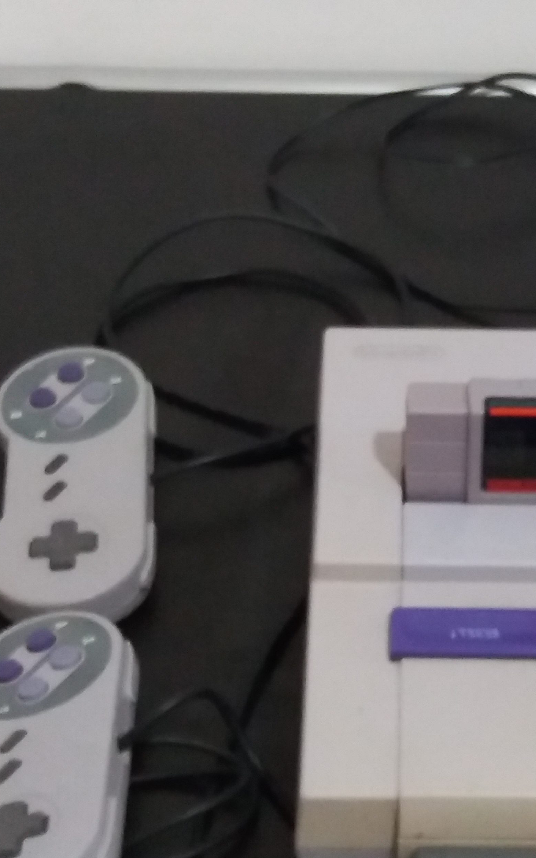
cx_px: 477
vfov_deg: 41.0
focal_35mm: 49
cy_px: 406
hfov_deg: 25.6
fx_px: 1145
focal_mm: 3.7
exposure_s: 1/17
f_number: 1.9
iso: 320
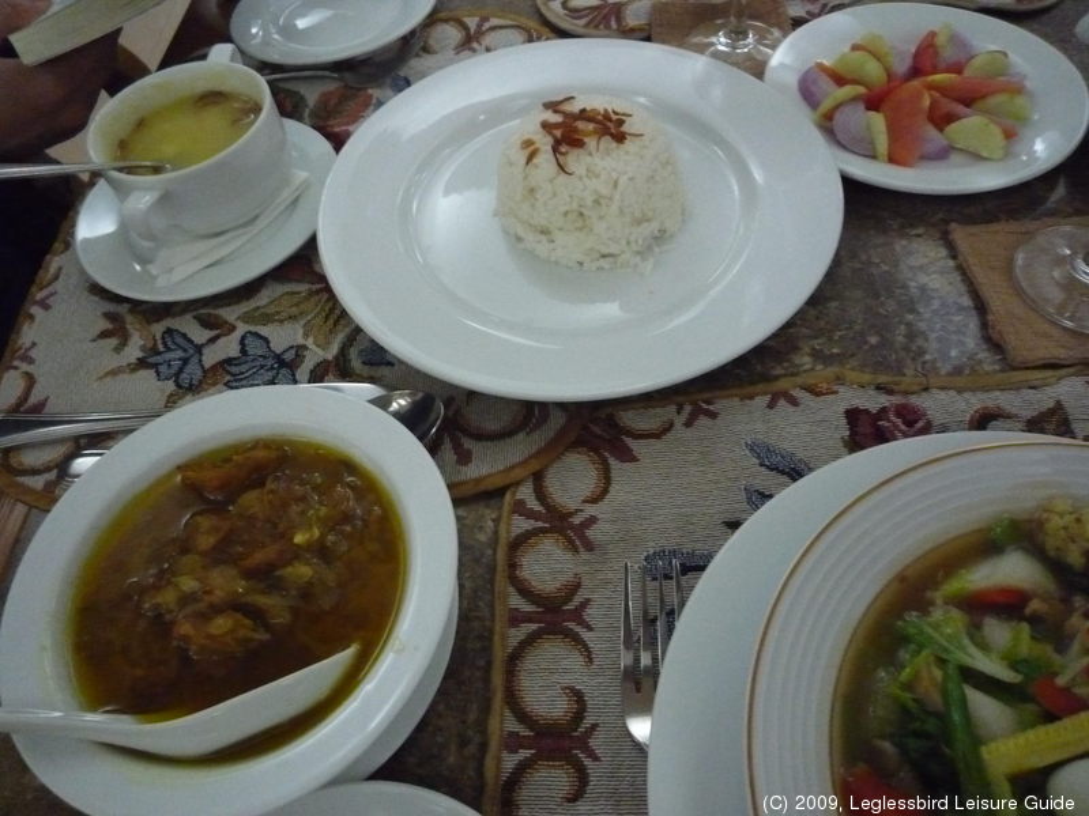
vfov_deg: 54.9
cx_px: 544
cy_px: 408
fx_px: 786
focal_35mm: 25
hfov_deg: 69.4
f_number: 2.8
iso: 800
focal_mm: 4.4
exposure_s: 1/13
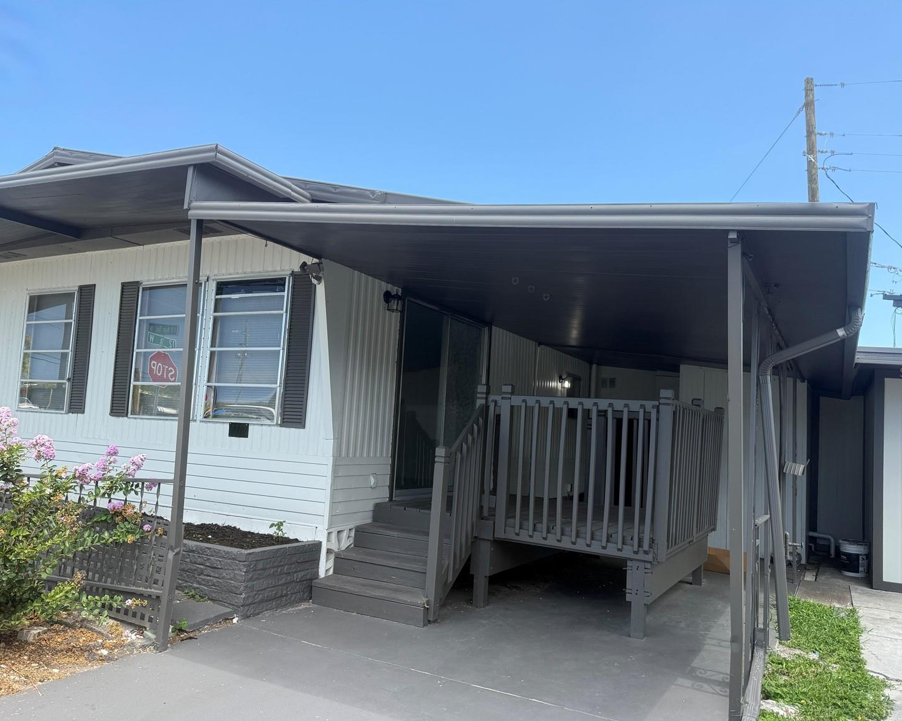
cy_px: 372
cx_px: 459
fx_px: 694
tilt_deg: +4.6
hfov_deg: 66.0
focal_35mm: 26
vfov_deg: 54.9
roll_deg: -2.9
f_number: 1.78
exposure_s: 1/1522
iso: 80
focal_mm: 6.76
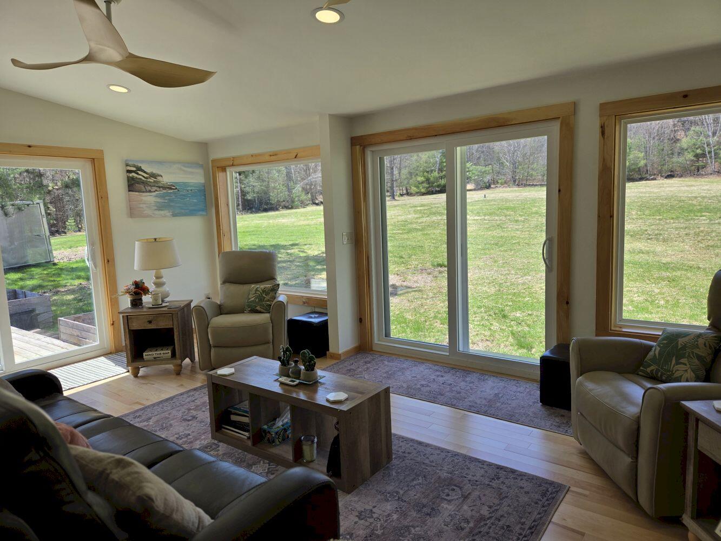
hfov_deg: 73.9
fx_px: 479
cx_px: 360
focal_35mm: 23
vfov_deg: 58.9
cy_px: 270
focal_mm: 5.4
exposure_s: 1/296
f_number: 1.8
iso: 25
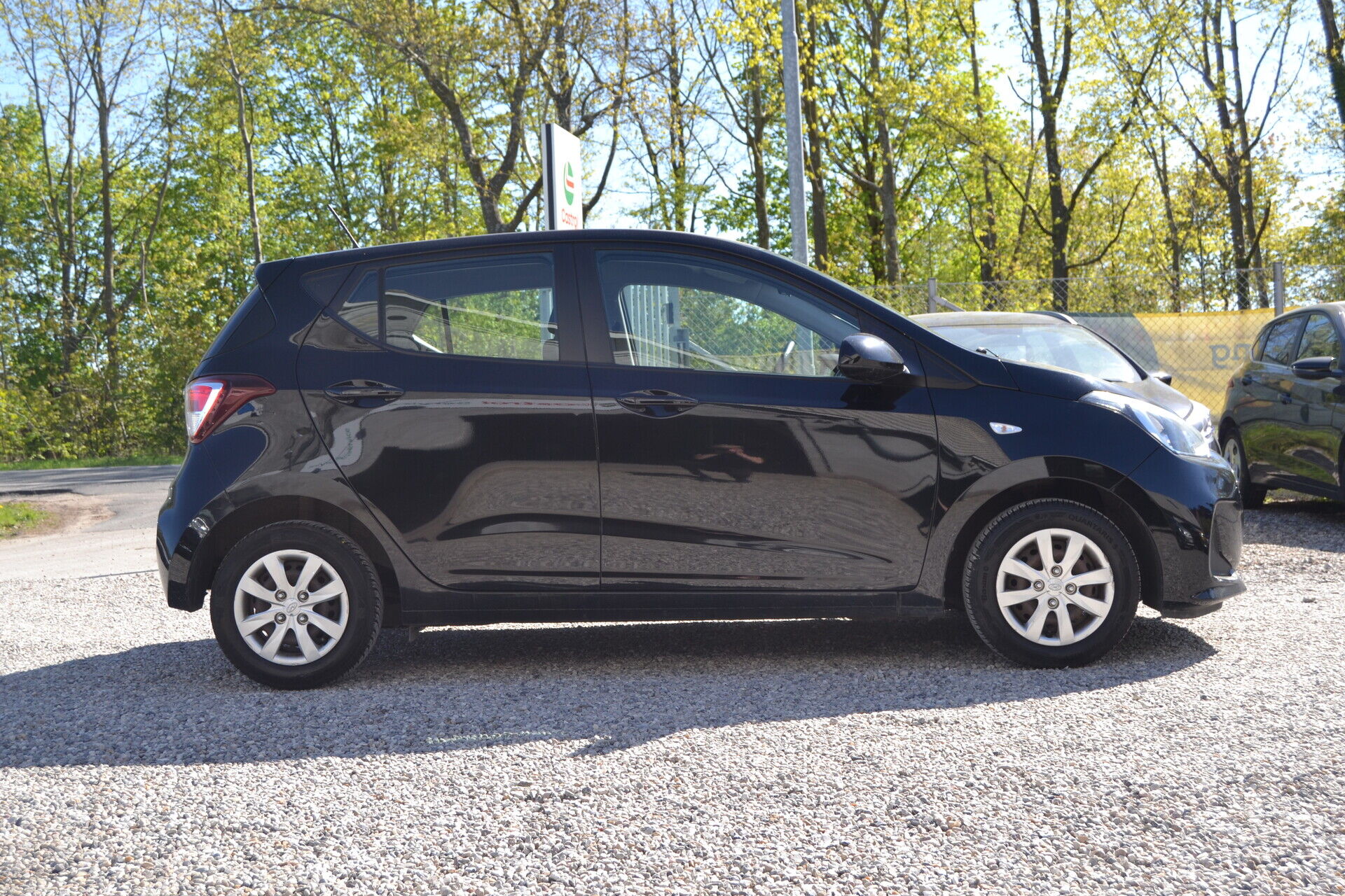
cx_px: 672
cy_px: 448
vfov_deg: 29.9
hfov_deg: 43.6
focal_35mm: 45
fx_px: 1681
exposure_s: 1/160
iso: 100
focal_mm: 30
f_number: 6.3
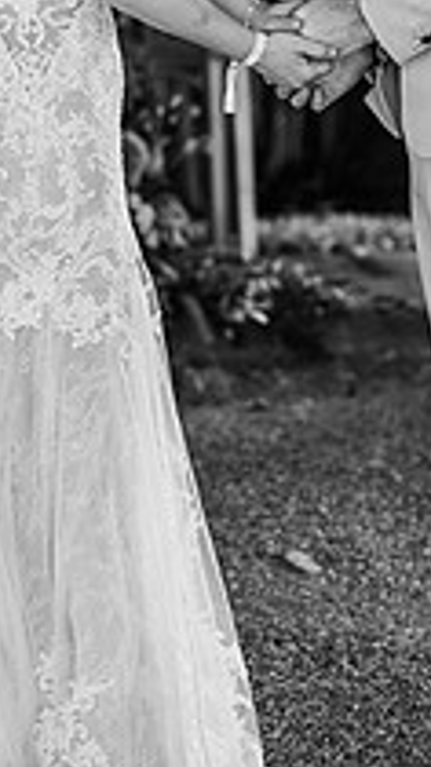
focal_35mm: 191
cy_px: 168
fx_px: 3884
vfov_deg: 11.2
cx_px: 265
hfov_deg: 6.4
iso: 500
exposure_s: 1/200
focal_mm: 85
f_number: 2.2
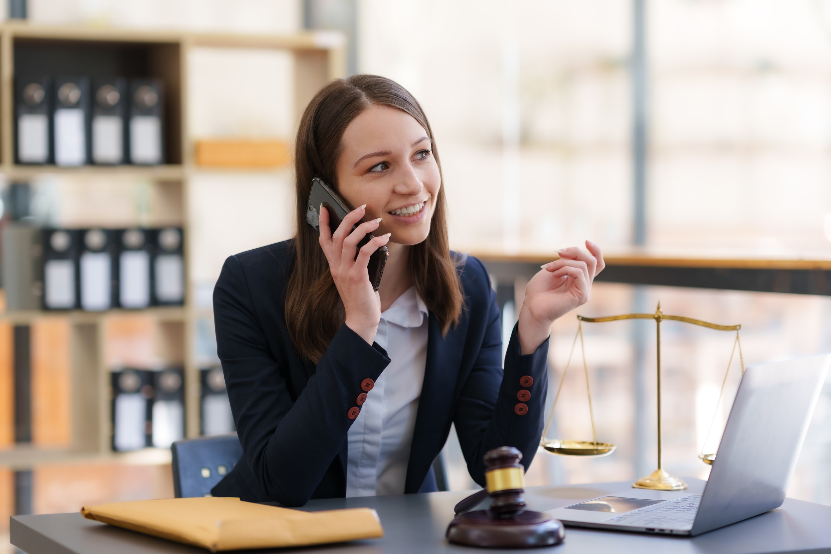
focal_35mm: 85
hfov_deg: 23.9
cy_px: 277
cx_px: 416
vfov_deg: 16.1
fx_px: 1962
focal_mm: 85
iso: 200
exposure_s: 1/200
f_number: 1.8
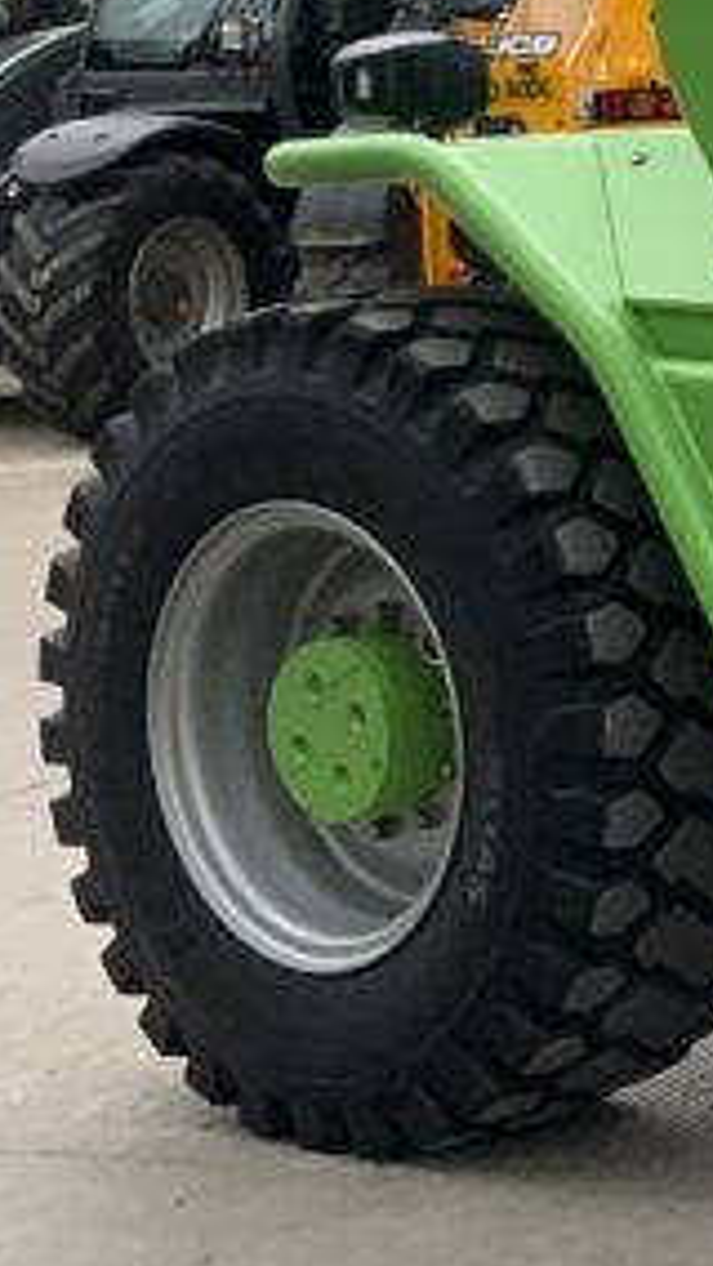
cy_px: 107
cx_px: 2201
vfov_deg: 18.4
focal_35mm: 114
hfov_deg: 8.7
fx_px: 3827
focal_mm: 3
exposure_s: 1/1121
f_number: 1.8
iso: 16
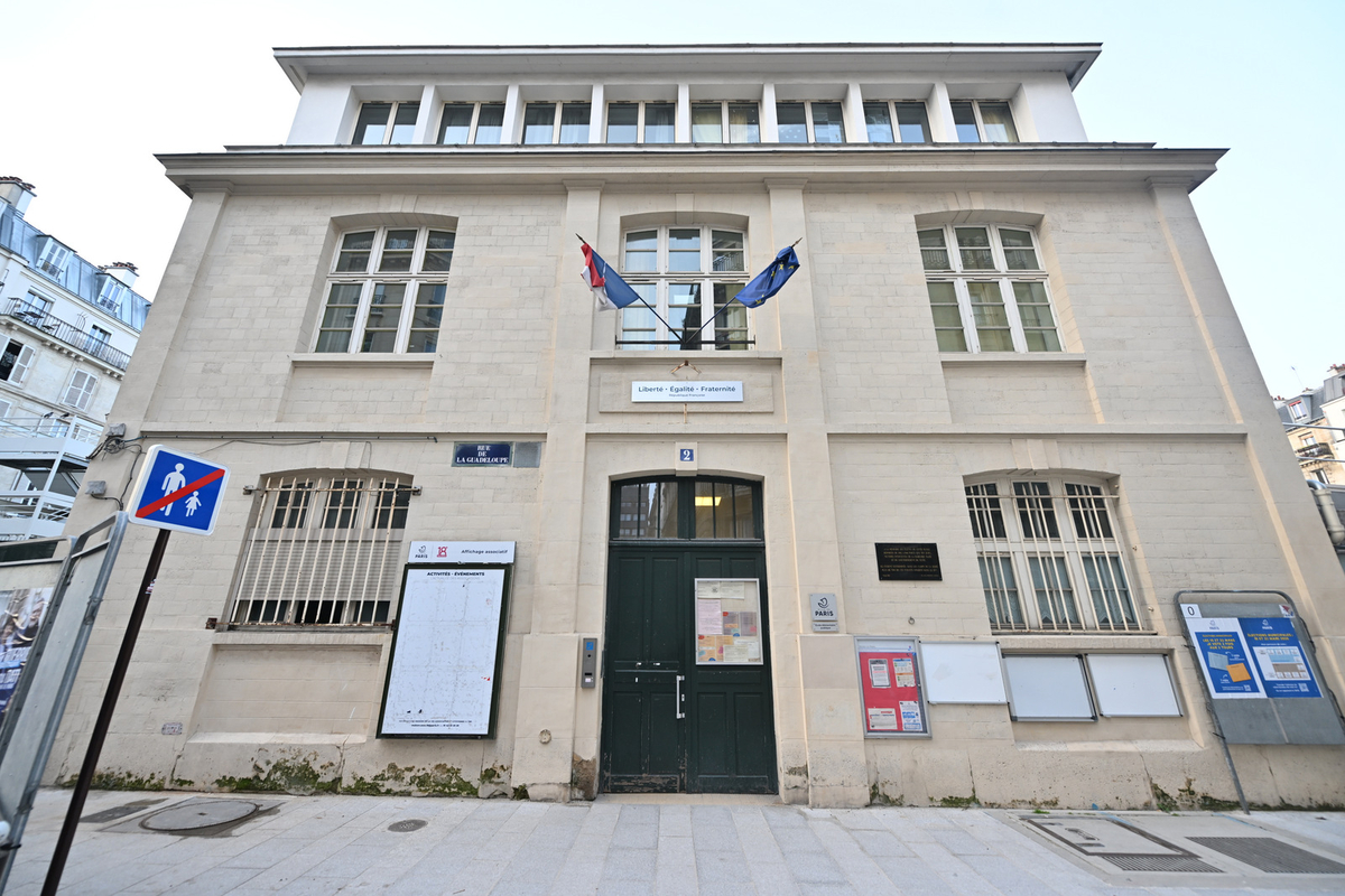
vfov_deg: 81.2
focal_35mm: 14
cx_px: 672
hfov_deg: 104.3
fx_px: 523
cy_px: 448
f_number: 3.5
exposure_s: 1/160
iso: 320
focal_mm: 14
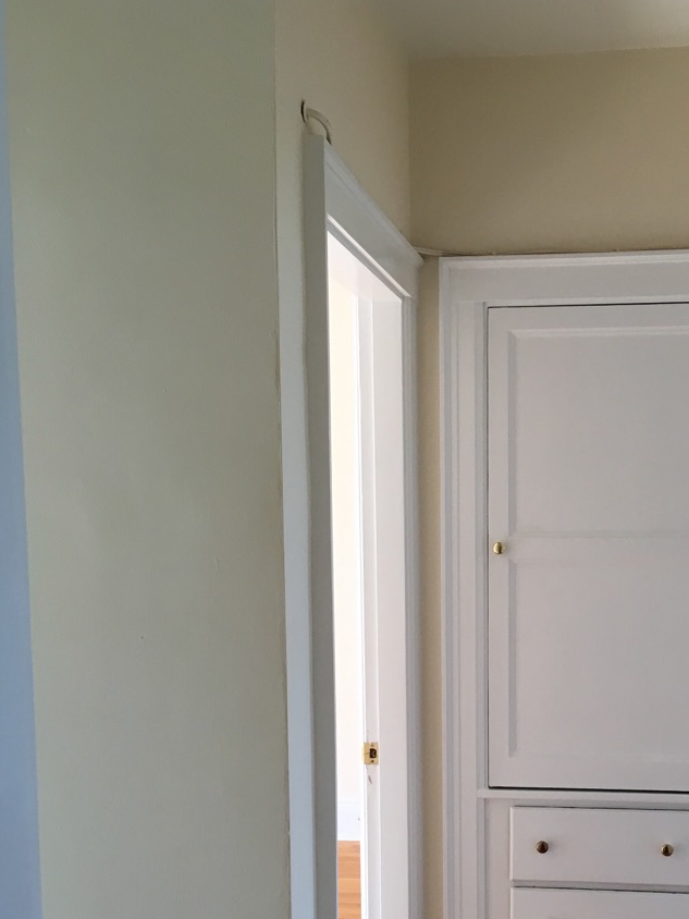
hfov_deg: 32.2
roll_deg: -0.2
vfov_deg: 42.2
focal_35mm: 44
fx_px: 1168
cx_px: 519
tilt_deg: -5.3
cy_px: 632
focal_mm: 4.15
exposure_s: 1/30
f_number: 2.2
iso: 25
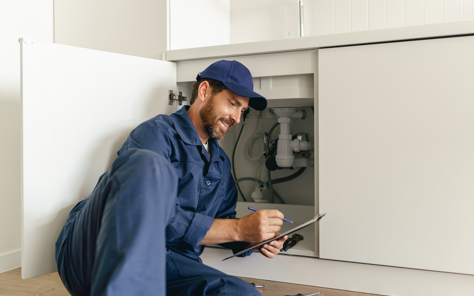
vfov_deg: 35.3
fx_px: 465
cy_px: 140
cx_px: 238
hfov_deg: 54.0
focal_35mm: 36
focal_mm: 35
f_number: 1.8
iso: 500
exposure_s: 1/200
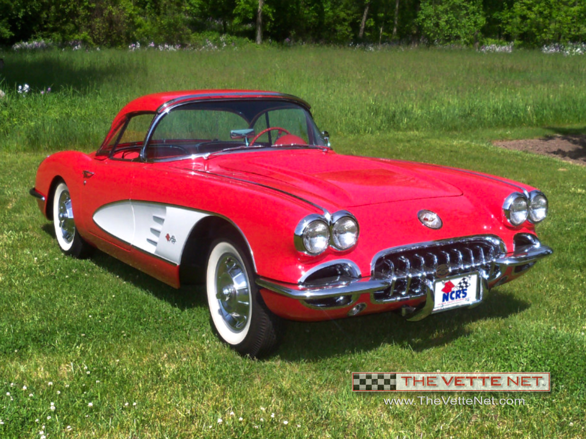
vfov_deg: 40.7
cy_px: 220
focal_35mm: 35
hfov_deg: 52.6
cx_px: 293
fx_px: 593
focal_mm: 6.2
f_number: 3.5
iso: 125
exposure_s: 1/1600
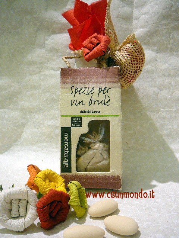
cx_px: 90
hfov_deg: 40.7
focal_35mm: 35
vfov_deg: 52.6
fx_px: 241
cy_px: 119
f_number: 2.8
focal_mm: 5.2
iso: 200
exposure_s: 1/40
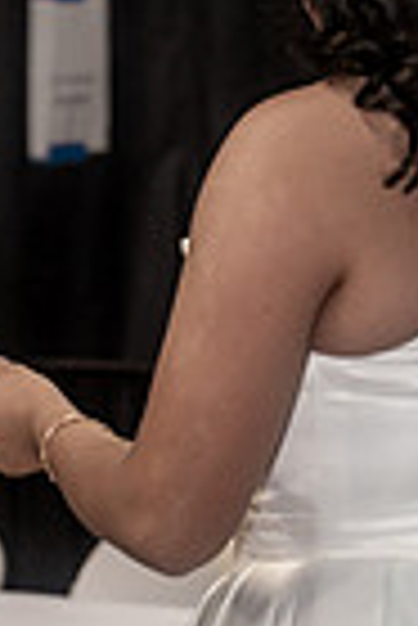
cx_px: -112
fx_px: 4673
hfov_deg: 5.1
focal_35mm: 269
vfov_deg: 7.6
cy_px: 396
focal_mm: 83
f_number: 4
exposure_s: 1/250
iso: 2000
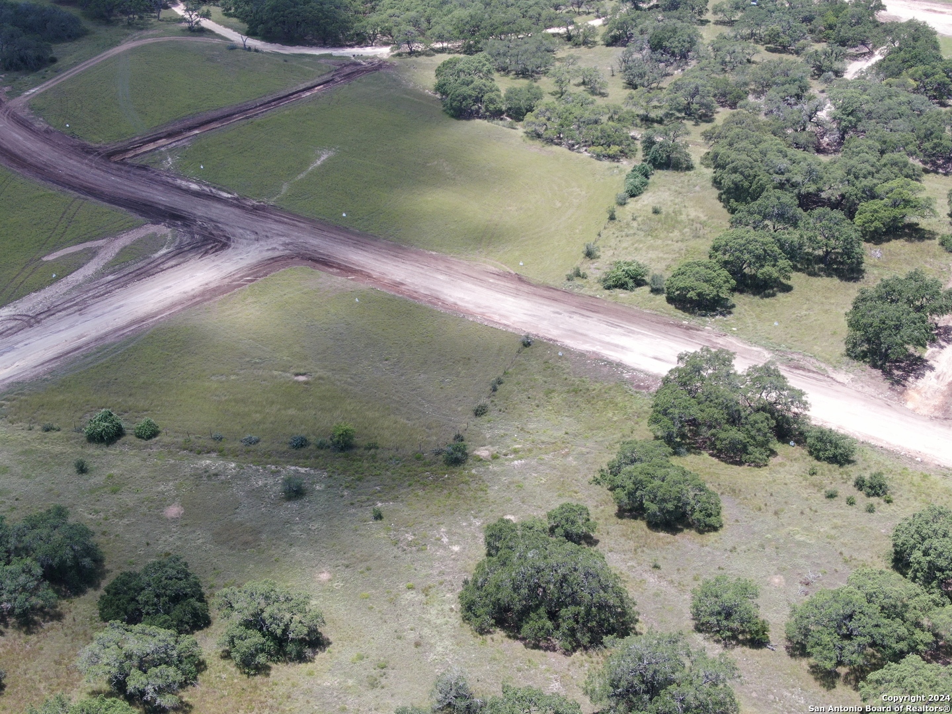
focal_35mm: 48
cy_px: 357
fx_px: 1320
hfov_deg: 39.7
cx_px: 476
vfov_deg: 30.3
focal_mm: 8.6
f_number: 3.8
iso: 100
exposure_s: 1/320
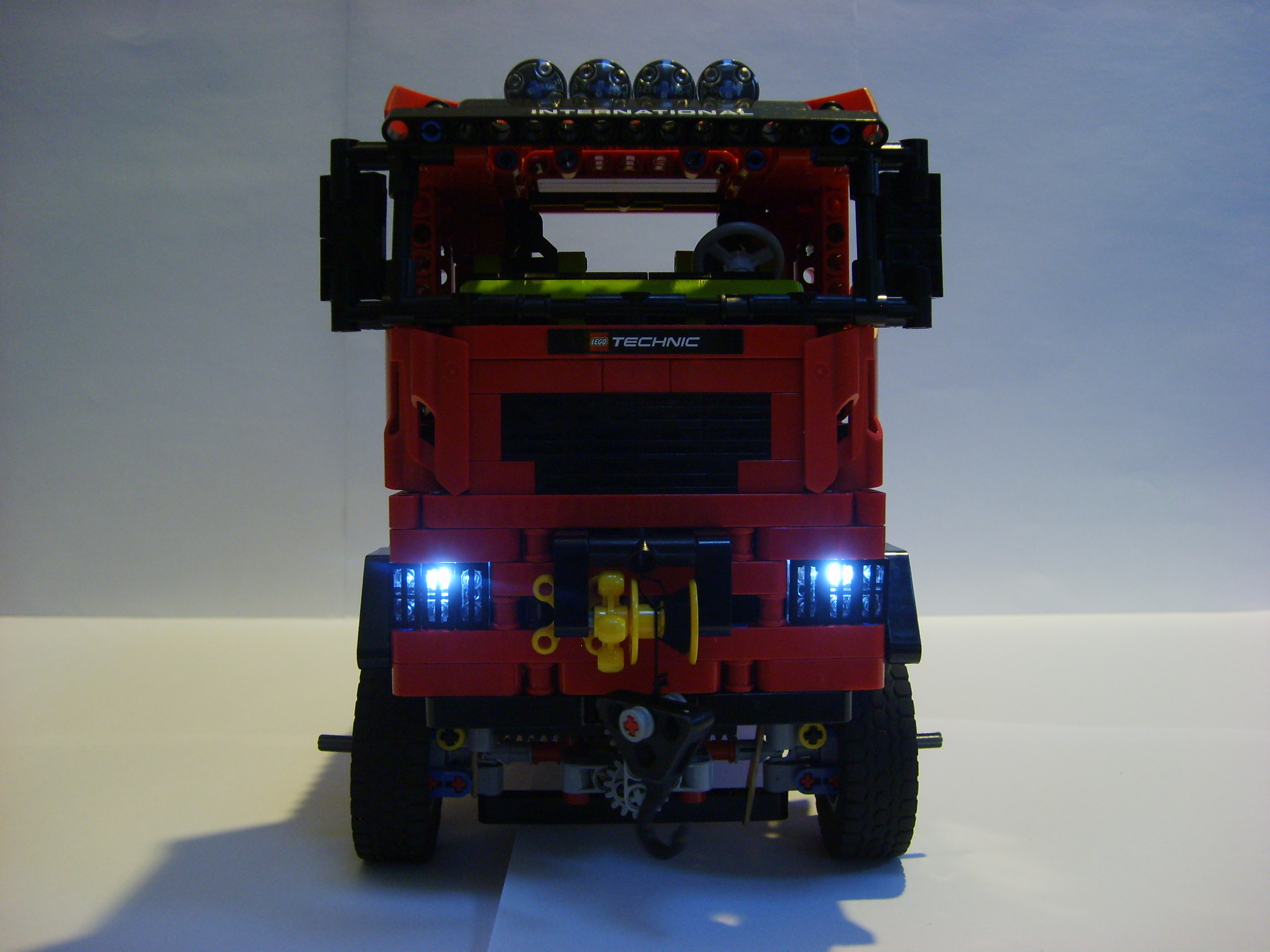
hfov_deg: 52.6
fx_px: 1284
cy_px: 476
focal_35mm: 35
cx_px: 635
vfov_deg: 40.7
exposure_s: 1/6
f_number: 2.8
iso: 139
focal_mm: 5.8
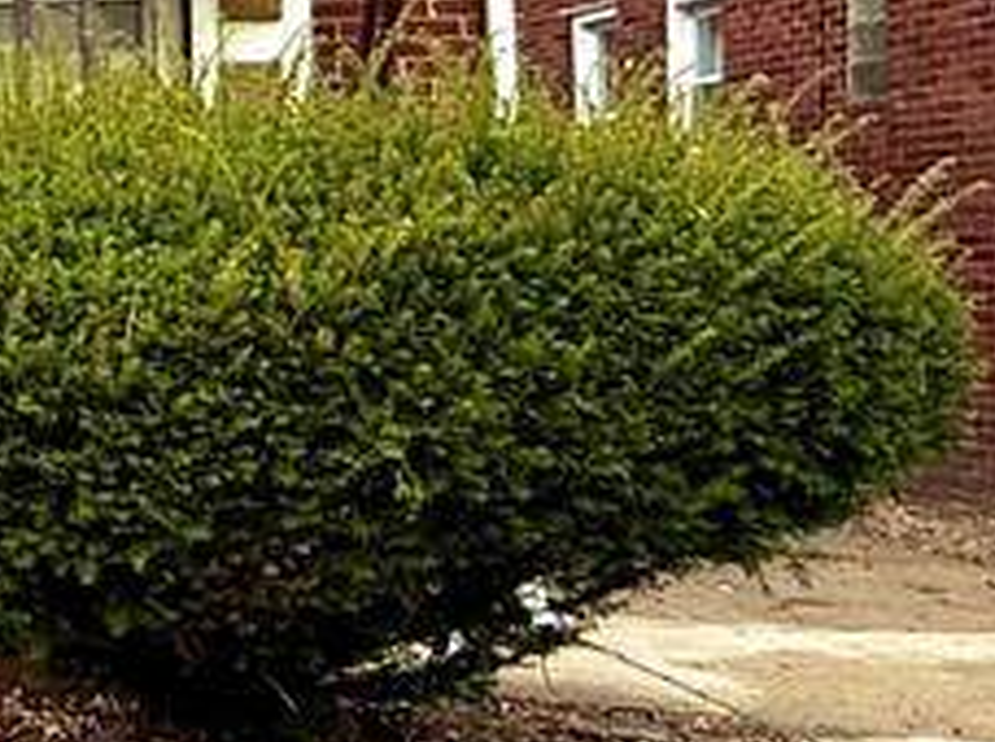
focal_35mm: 63
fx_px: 1807
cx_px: -524
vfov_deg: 21.3
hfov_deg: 23.9
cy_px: -181
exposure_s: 1/901
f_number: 2.2
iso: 50
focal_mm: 2.22
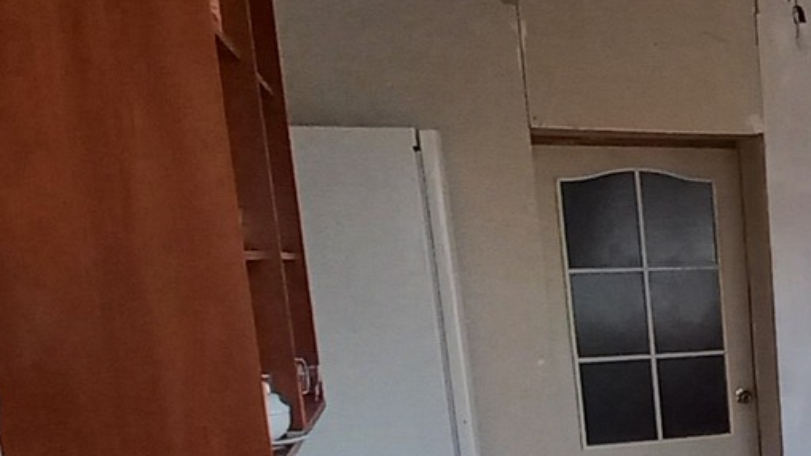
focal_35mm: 57
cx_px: 1184
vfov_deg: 20.5
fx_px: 1225
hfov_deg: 27.1
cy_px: 435
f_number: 2.2
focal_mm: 1.42
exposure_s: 1/101
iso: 40
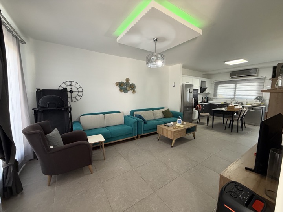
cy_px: 106
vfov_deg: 85.7
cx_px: 142
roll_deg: -1.1
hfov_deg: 102.1
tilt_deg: -5.2
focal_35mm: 14
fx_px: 114
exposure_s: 1/50
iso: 200
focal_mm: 2.22
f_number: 2.2
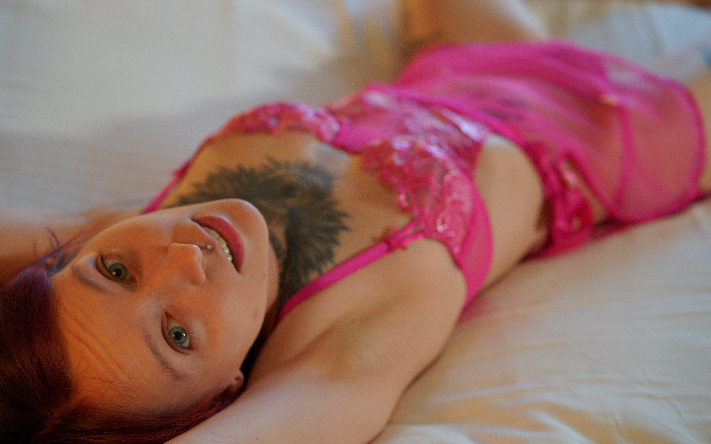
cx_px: 357
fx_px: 1686
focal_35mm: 87
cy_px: 217
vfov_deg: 15.0
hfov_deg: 23.8
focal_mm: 85
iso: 2500
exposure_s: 1/160
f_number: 4
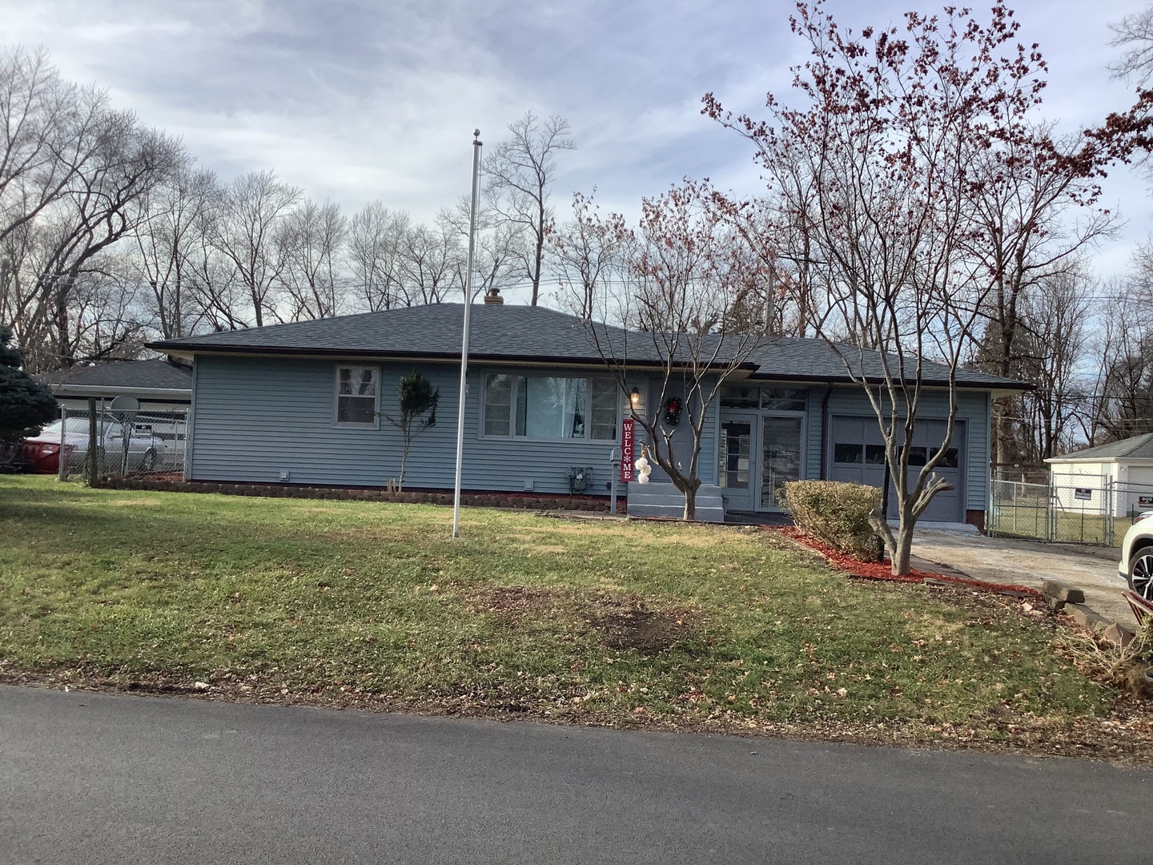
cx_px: 576
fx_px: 1033
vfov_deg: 45.4
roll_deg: -0.5
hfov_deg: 58.4
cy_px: 432
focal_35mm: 31
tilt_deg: +2.3
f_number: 2.4
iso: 25
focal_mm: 3.3
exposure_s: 1/947
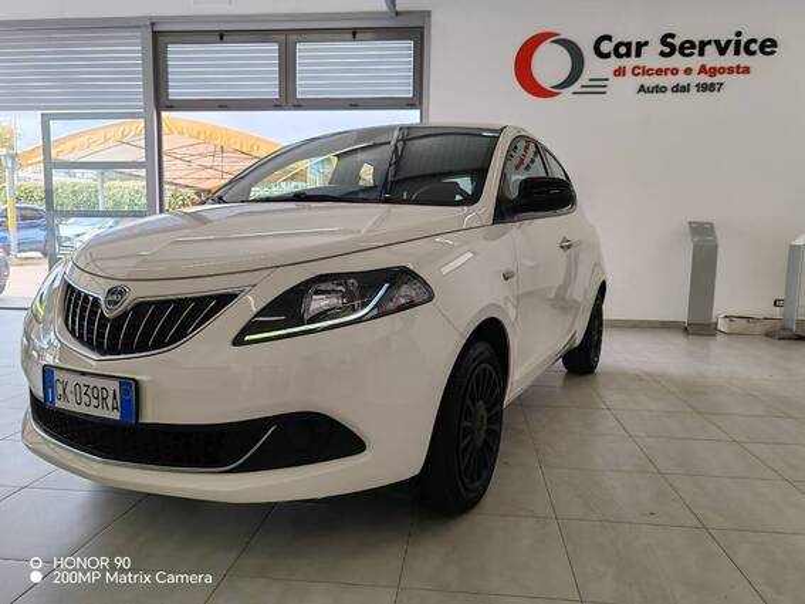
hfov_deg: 65.3
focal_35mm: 27
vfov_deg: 51.3
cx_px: 402
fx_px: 628
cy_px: 302
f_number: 1.9
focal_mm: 6.12
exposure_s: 1/100
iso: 64
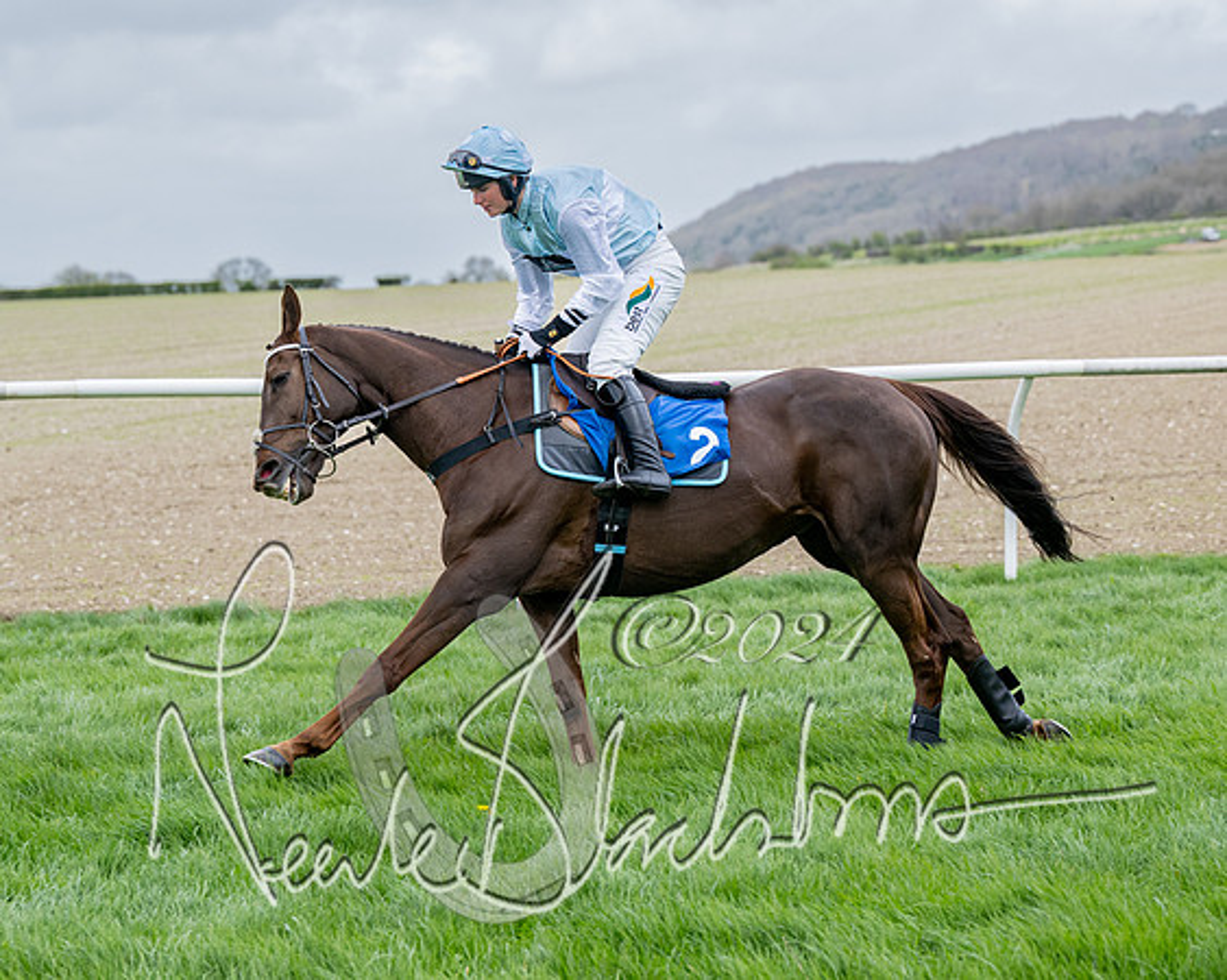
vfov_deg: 12.3
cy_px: 569
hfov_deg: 15.3
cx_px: 514
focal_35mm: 126
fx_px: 4565
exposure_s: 1/1250
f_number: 4
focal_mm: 81
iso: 400
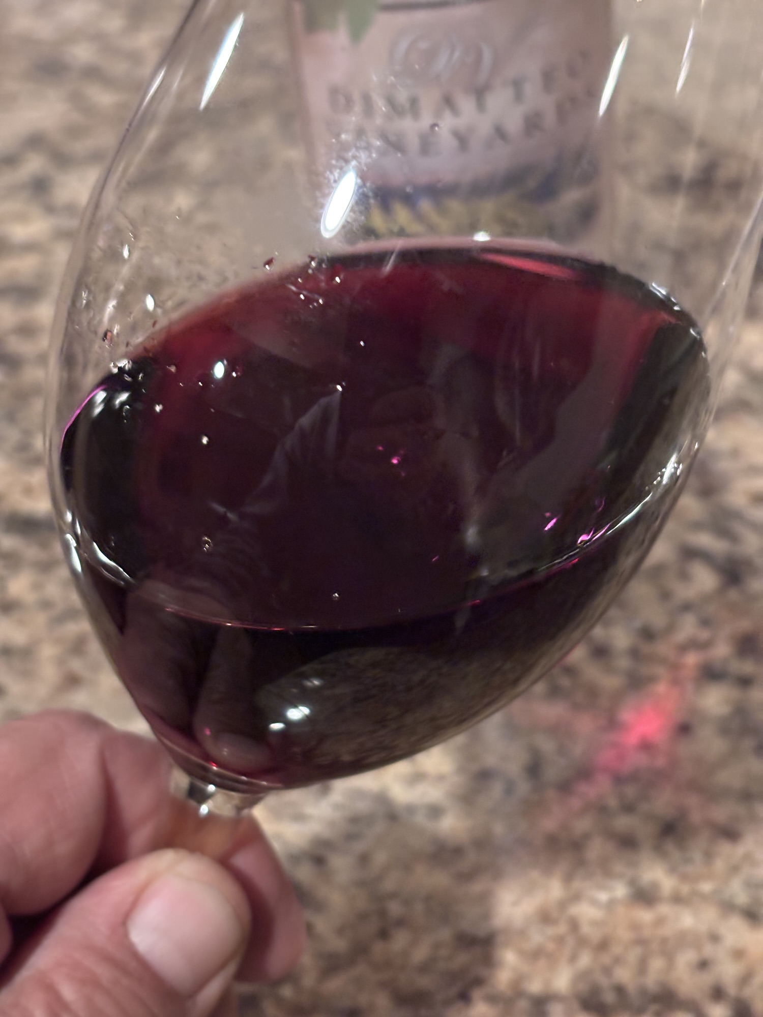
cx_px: 382
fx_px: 1528
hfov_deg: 28.0
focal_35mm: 52
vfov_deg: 36.8
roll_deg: +7.1
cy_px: 508
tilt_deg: -36.5
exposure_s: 1/17
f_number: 1.6
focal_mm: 5.96
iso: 400
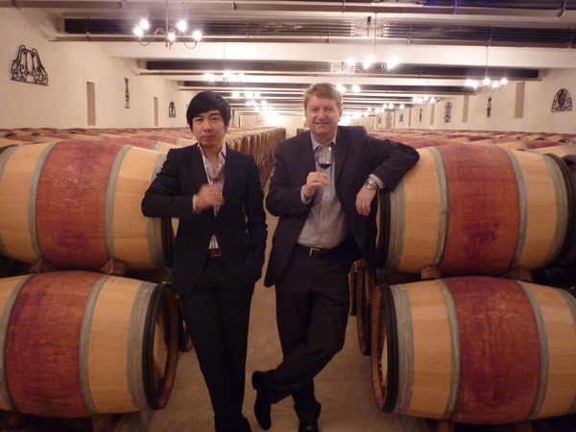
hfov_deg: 55.4
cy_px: 216
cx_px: 288
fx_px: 549
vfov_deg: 42.9
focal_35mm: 33
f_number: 2.8
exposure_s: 1/8
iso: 400
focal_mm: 5.5
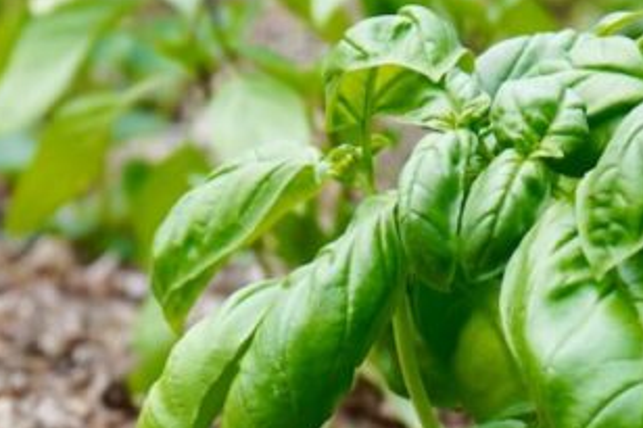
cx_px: 522
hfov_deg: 13.1
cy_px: 374
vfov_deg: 8.8
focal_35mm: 156
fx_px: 2785
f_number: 5.6
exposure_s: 1/250
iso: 100
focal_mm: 50
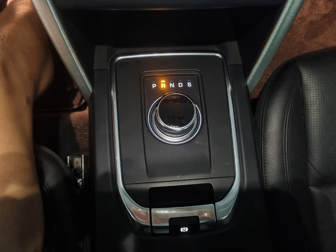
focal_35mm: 26
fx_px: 252
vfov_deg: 53.1
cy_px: 126
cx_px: 168
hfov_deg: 67.3
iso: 1250
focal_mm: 5.4
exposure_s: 1/11
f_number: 1.8
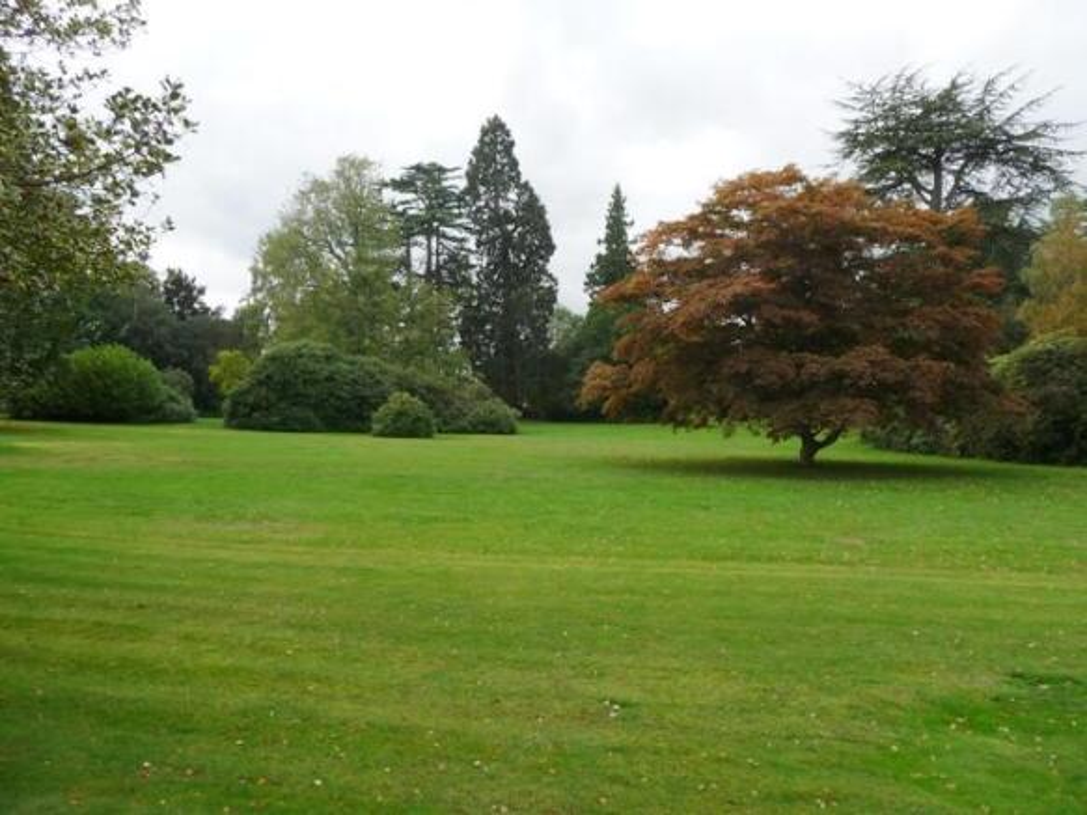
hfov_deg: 60.0
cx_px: 544
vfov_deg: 46.8
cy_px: 408
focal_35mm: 30
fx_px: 942
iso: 100
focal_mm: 5
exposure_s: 1/160
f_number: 3.4
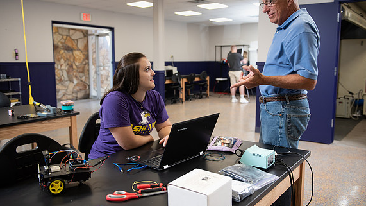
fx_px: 320
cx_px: 185
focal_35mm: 33
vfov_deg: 35.6
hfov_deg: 59.5
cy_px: 99
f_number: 3.5
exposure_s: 1/200
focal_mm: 31
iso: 640
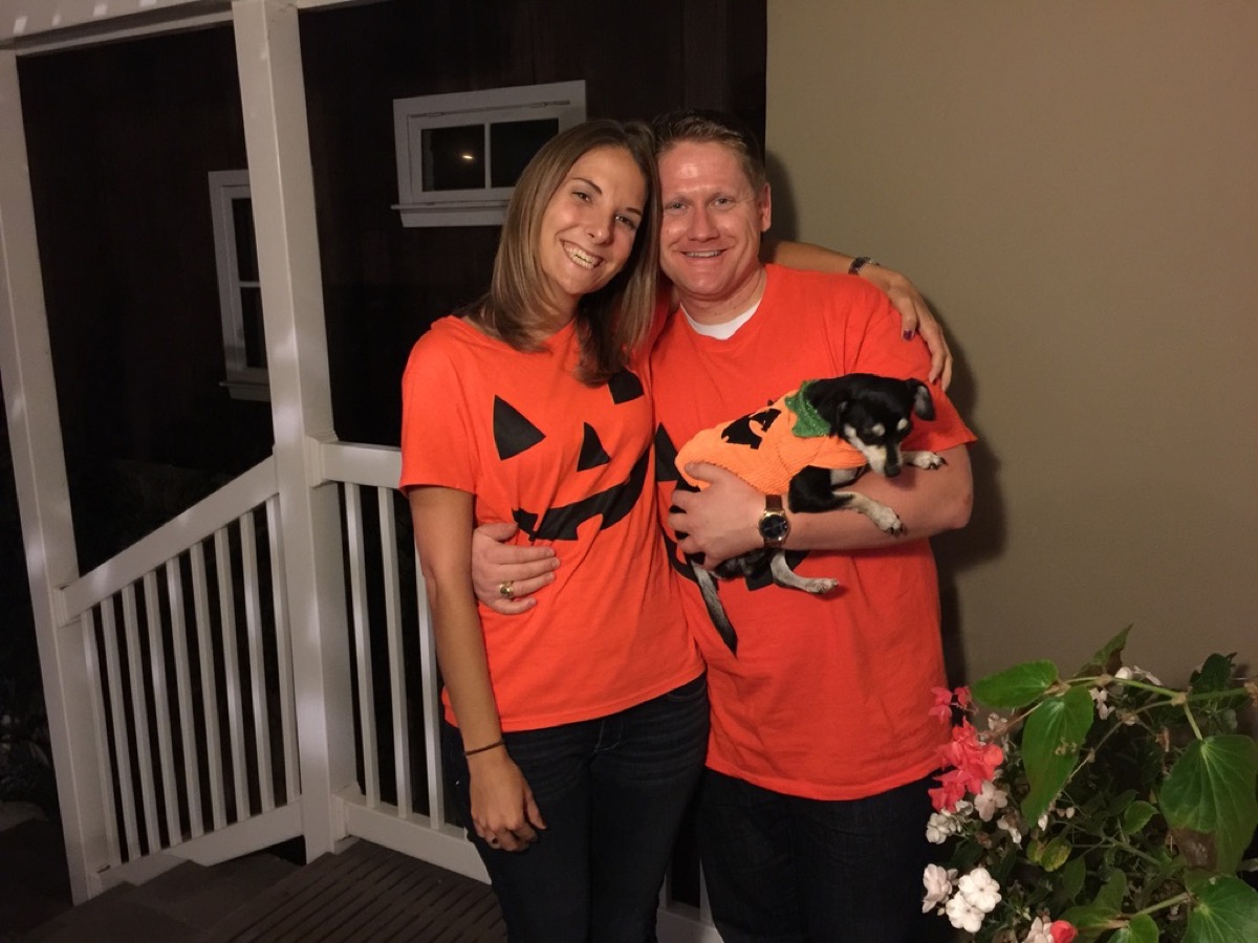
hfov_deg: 61.7
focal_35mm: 29
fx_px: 1054
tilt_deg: -11.6
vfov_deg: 48.2
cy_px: 472
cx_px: 629
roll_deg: +0.8
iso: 160
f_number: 2.2
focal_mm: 4.15
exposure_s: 1/4
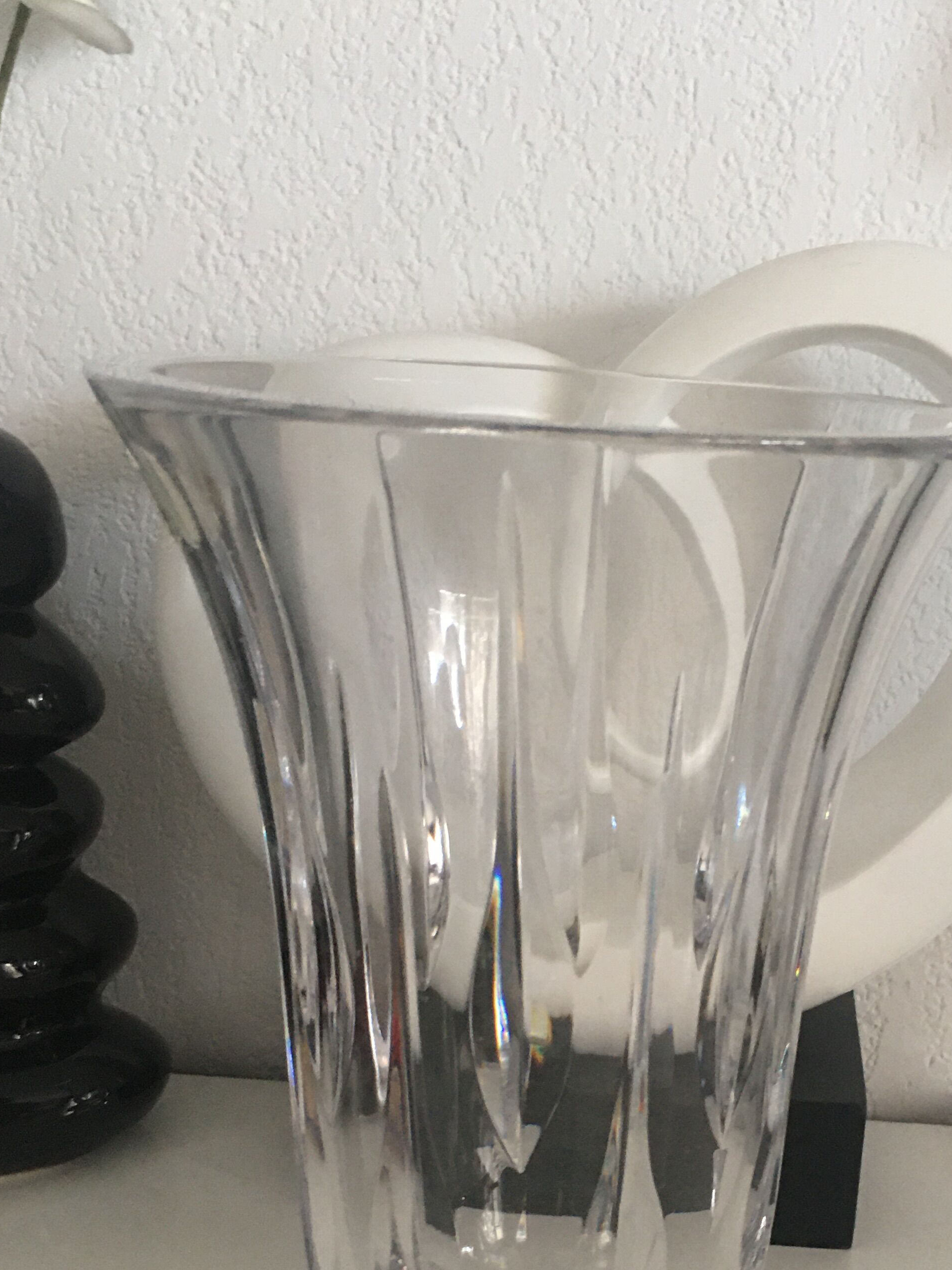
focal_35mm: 46
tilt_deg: -20.9
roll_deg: -5.0
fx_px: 1687
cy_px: 991
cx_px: 695
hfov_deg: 31.1
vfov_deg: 39.8
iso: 100
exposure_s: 1/17
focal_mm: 4.15
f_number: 2.2
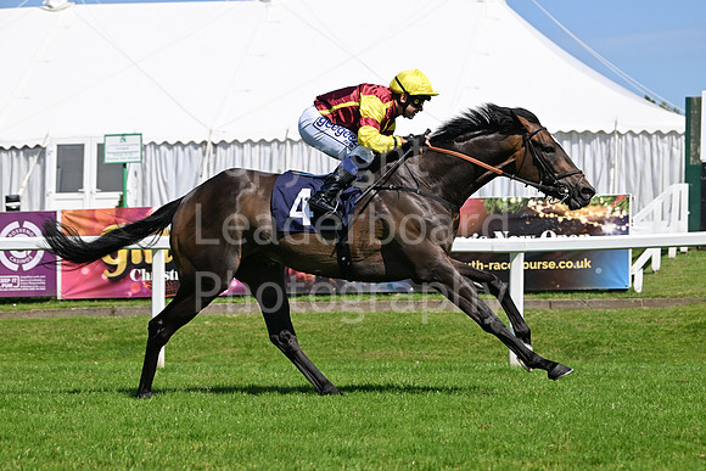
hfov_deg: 16.8
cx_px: 353
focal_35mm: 122
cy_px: 236
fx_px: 2393
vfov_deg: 11.2
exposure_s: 1/3200
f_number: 5.6
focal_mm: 122
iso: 400
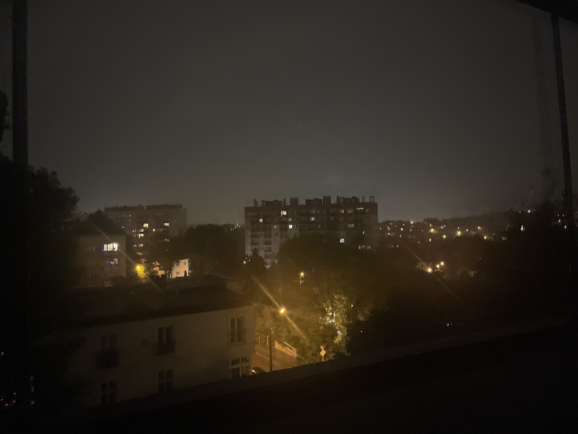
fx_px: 434
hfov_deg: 67.3
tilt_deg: +1.3
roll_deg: +1.4
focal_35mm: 26
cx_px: 289
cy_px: 217
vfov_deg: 53.1
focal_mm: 5.1
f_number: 1.6
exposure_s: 1/15
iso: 8000
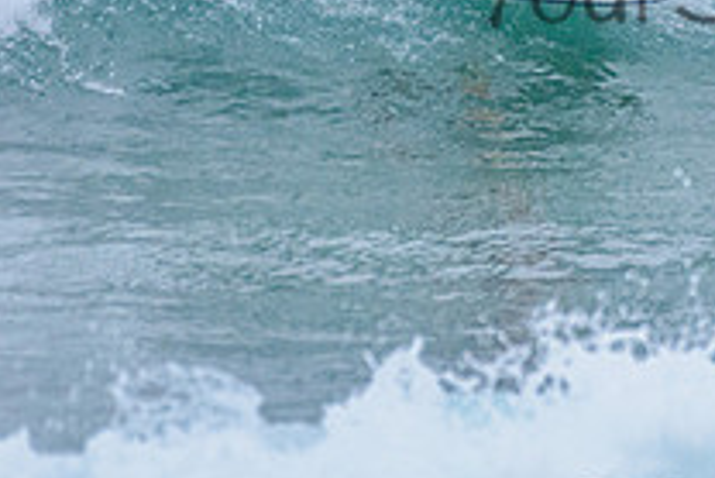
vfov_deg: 0.8
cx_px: 613
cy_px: -145
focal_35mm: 1707
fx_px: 33925
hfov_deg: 1.2
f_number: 5.6
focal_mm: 500
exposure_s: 1/2000
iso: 1600
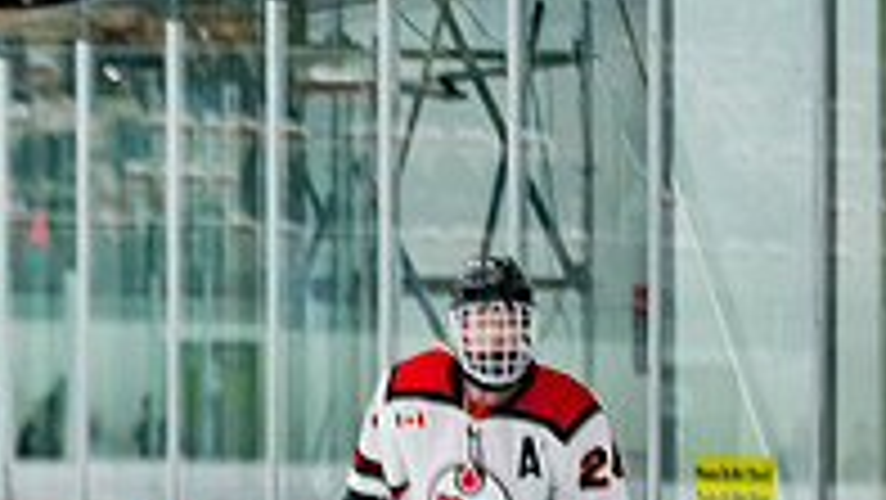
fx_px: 6416
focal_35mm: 273
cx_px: -688
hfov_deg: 7.7
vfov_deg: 4.4
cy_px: 693
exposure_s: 1/640
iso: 2000
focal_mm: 70
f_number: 2.8
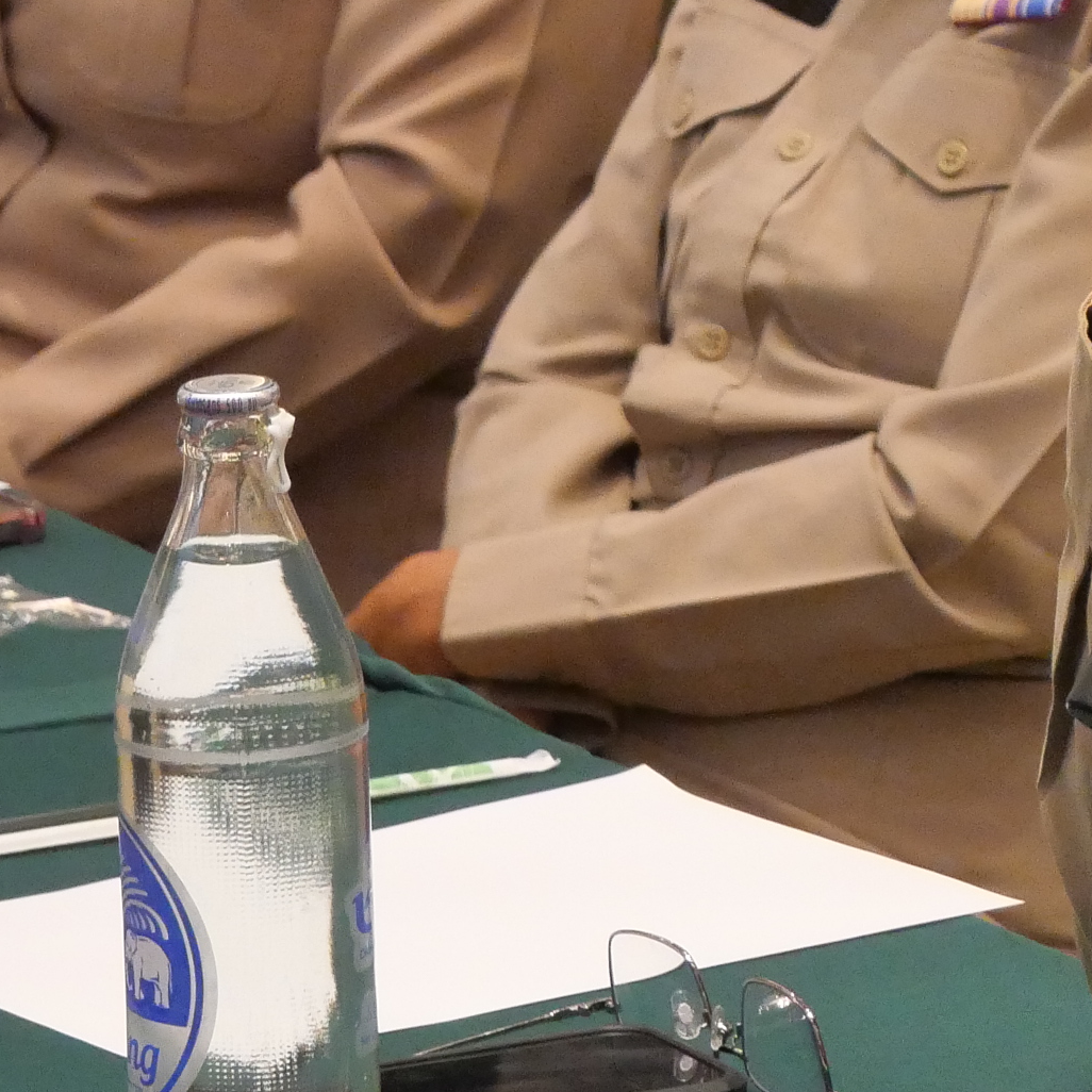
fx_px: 9993
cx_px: 1792
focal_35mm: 280
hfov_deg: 6.2
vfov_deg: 6.2
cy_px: 36
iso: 3200
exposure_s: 1/50
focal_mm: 44
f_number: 5.6
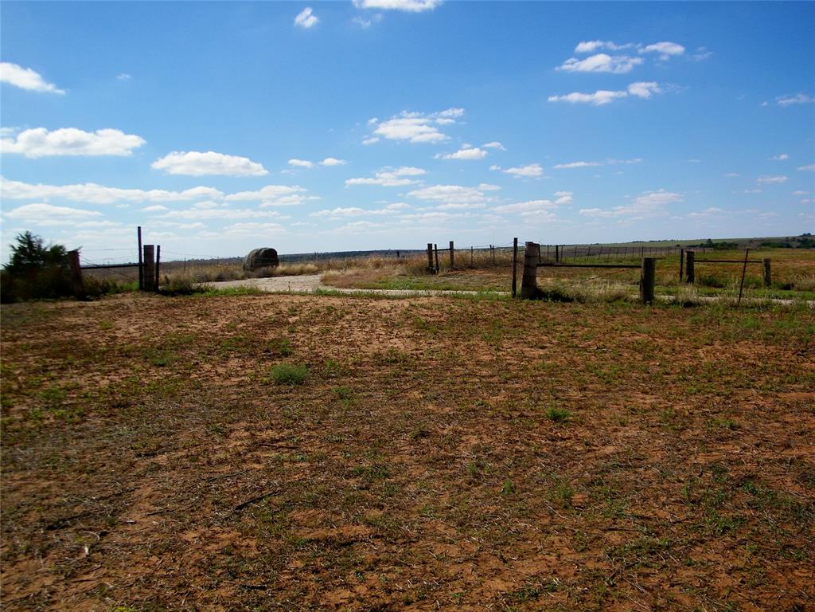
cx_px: 408
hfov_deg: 54.0
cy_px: 306
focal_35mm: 34
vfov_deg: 41.8
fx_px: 800
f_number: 7.2
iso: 80
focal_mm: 6
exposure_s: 1/500
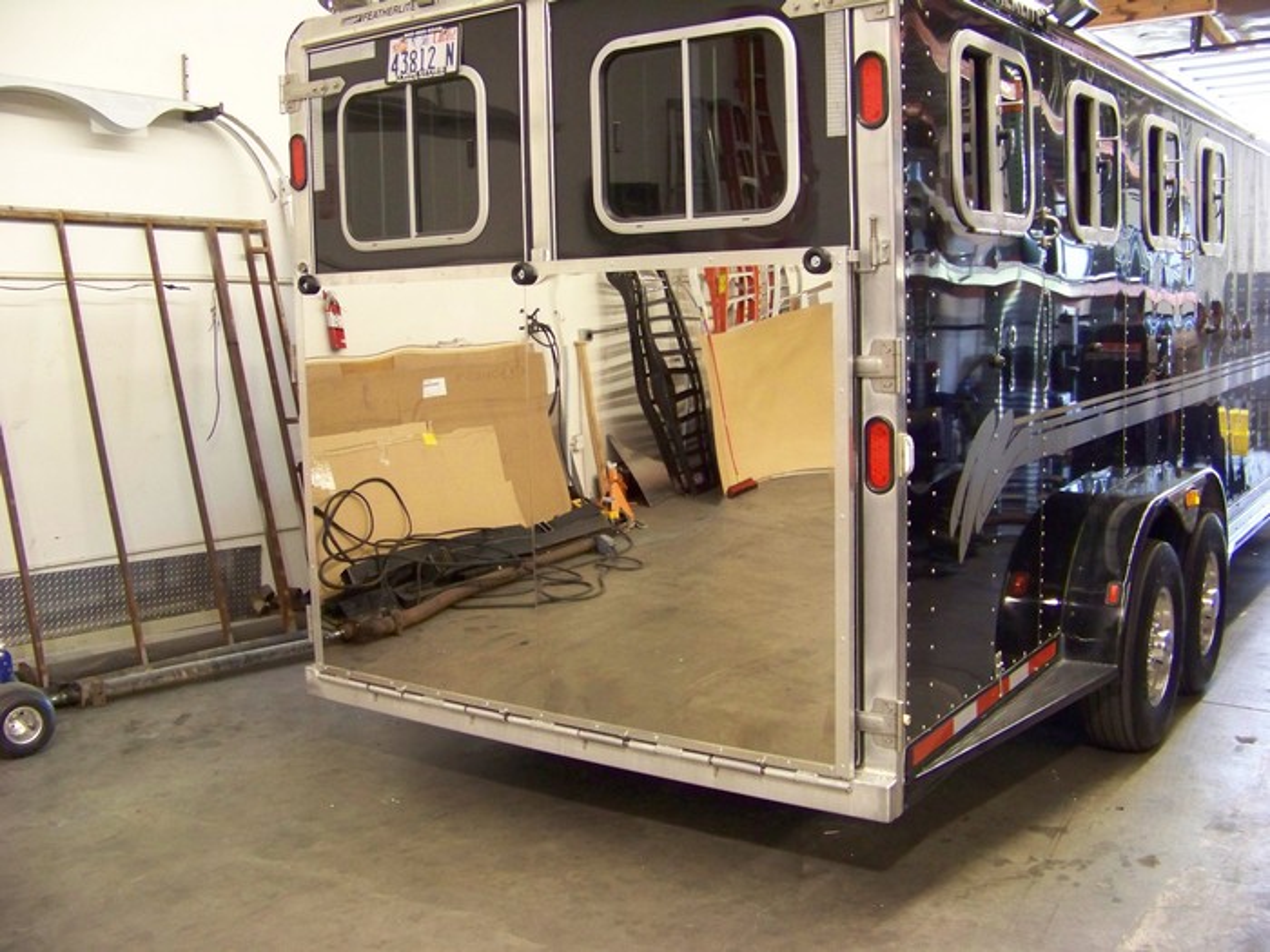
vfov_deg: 39.7
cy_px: 476
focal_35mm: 36
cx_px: 635
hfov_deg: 51.4
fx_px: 1321
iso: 400
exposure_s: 1/25
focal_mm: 5.85
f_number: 2.8
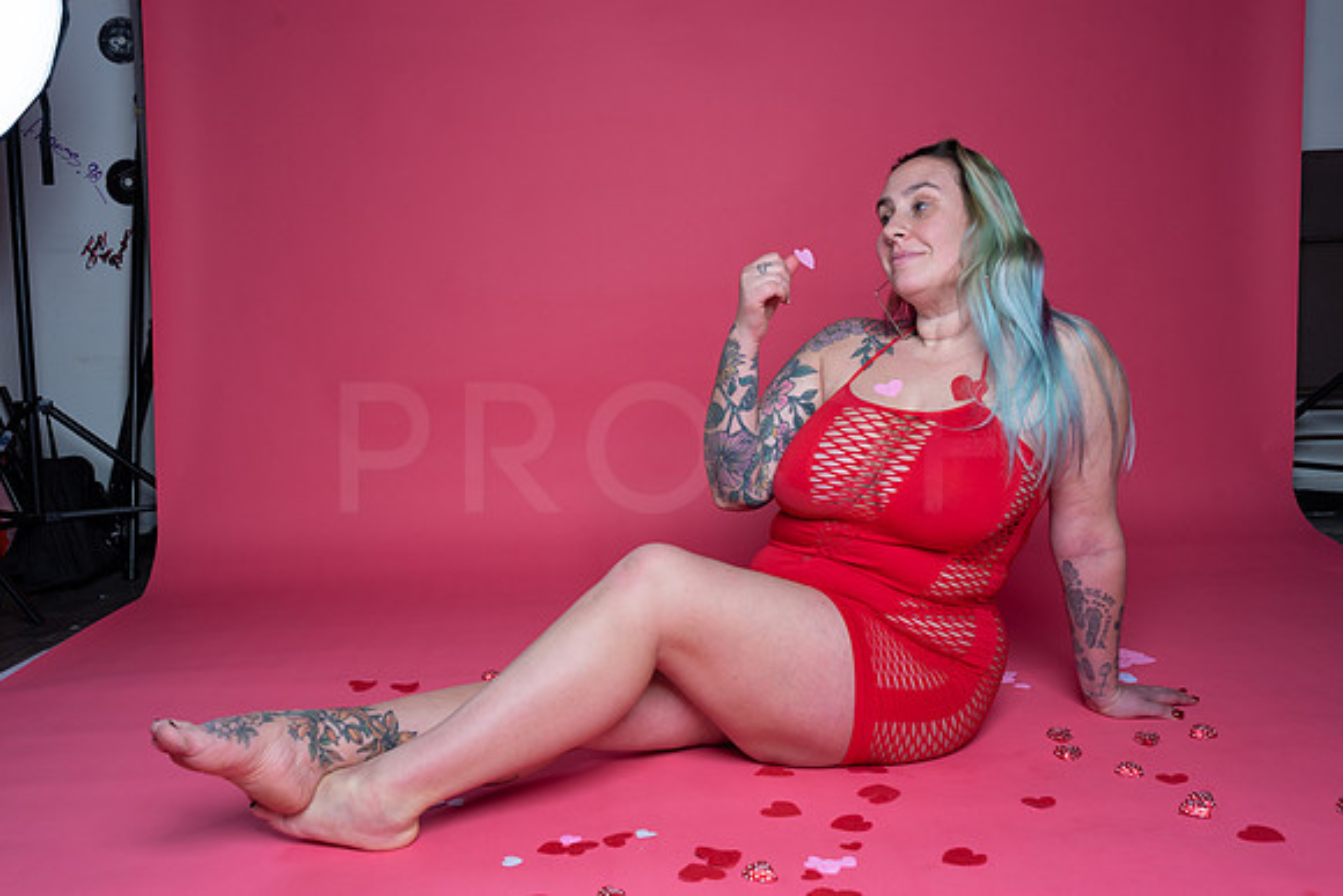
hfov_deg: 54.4
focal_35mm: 35
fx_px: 1306
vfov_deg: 37.9
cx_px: 672
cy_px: 448
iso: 100
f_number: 8
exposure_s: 1/160
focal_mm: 35
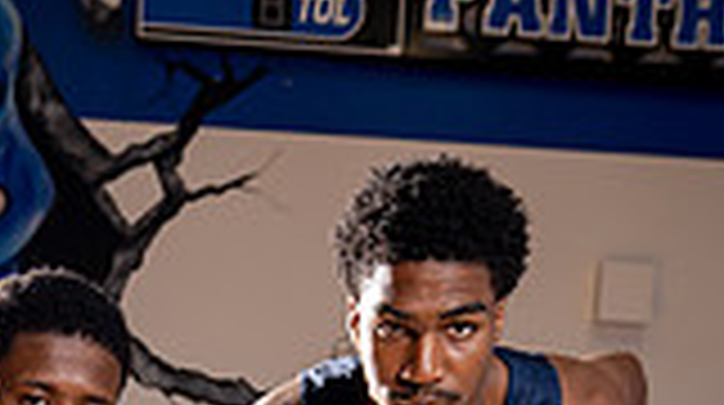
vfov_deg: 11.1
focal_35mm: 91
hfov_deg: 23.3
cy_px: 986
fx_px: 1744
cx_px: 211
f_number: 5.6
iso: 400
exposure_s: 1/250
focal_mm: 31
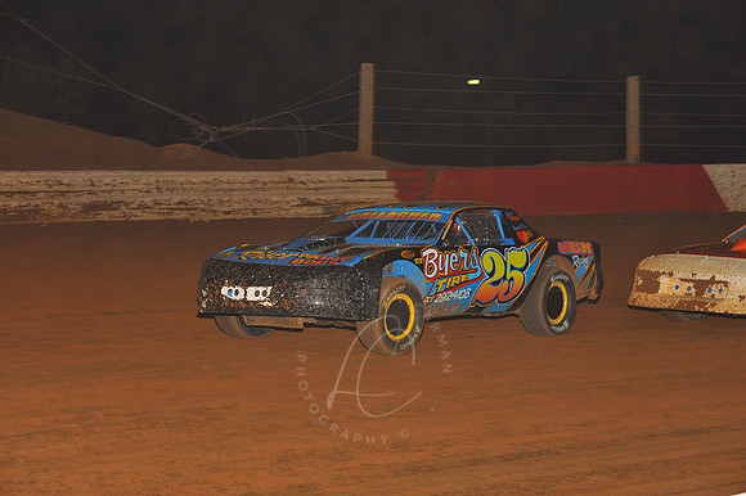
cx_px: 373
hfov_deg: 19.5
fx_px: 2175
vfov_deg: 13.0
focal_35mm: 105
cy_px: 248
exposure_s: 1/250
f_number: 7.1
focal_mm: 105
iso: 640
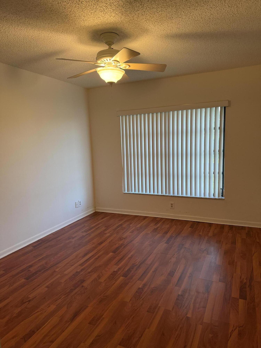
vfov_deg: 71.6
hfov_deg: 56.8
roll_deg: +1.3
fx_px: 241
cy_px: 174
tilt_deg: -6.9
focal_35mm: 24
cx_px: 130
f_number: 1.78
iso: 250
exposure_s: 1/60
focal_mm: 6.76
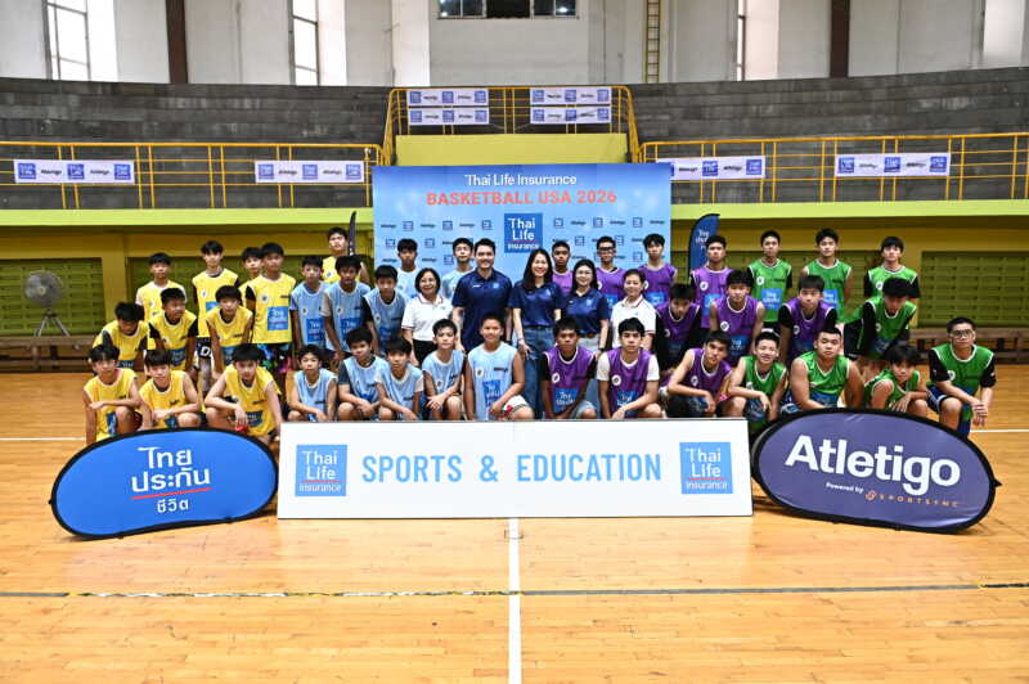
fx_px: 771
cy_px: 342
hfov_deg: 67.4
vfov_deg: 47.9
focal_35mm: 27
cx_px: 514
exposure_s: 1/200
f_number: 4
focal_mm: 27
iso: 3200
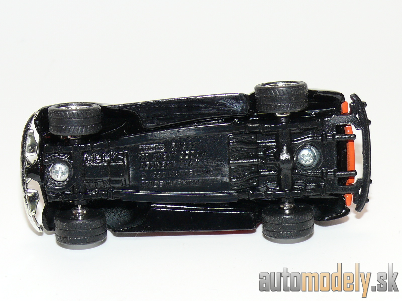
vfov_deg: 14.4
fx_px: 1196
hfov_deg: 19.1
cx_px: 201
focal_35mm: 103
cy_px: 150
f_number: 4
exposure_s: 1/30
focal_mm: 13.5
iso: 100
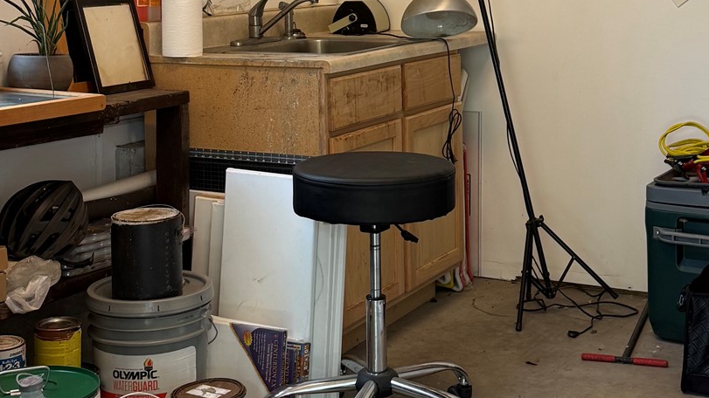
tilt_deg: -3.7
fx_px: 1241
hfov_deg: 31.8
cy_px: 31
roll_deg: -0.2
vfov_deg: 17.9
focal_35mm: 66
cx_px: 409
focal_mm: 6.76
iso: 160
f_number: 1.78
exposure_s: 1/120
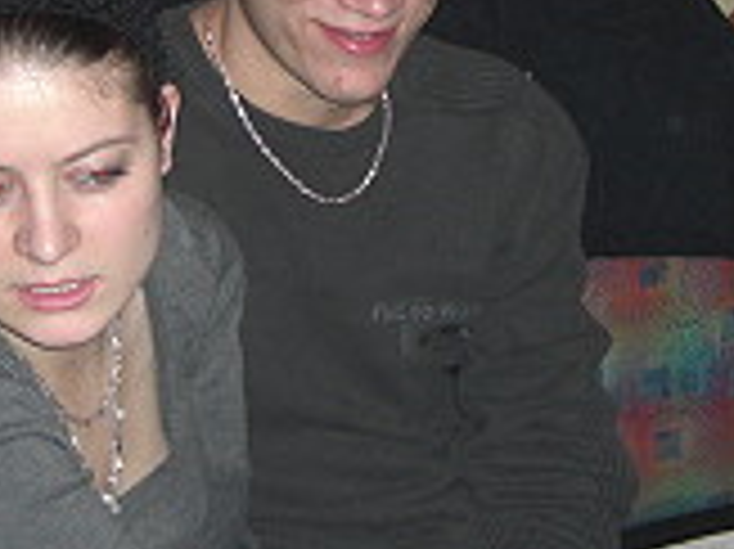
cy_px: -7
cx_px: 520
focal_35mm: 132
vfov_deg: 11.1
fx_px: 2797
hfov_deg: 14.9
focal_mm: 7.9
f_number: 2.8
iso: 200
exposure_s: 1/60
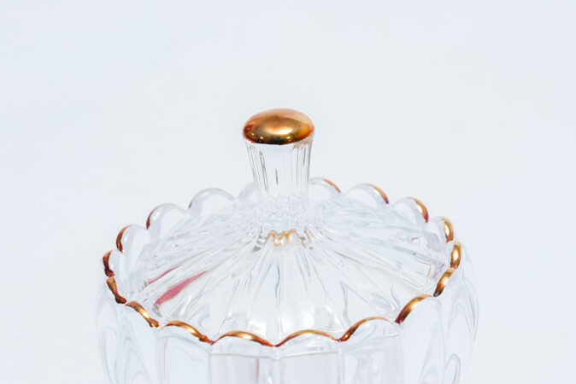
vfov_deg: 12.6
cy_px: 197
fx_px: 1745
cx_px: 292
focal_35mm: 109
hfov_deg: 18.7
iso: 2500
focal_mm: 70
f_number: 10
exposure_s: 1/125
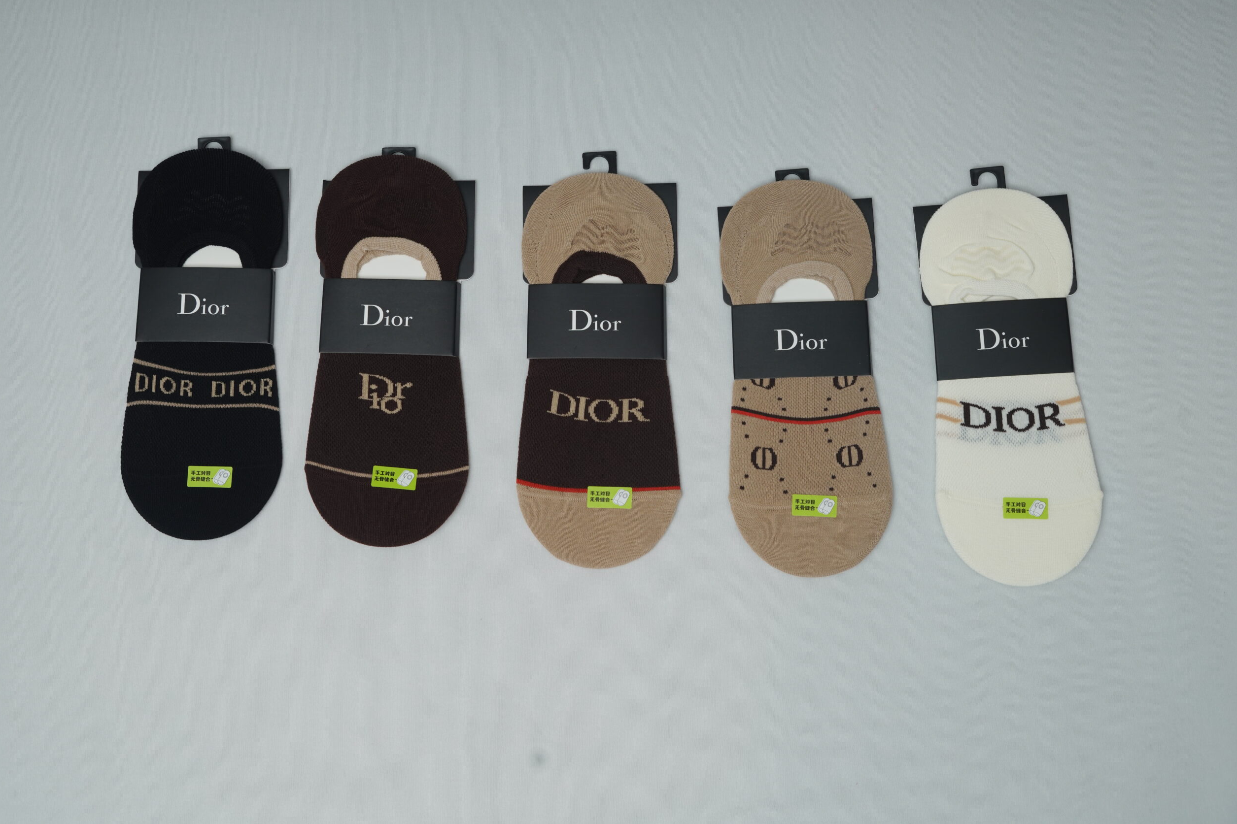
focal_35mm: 51
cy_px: 410
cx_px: 609
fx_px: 1752
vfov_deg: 26.5
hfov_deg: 38.9
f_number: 6.3
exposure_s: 1/200
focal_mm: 50
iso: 320
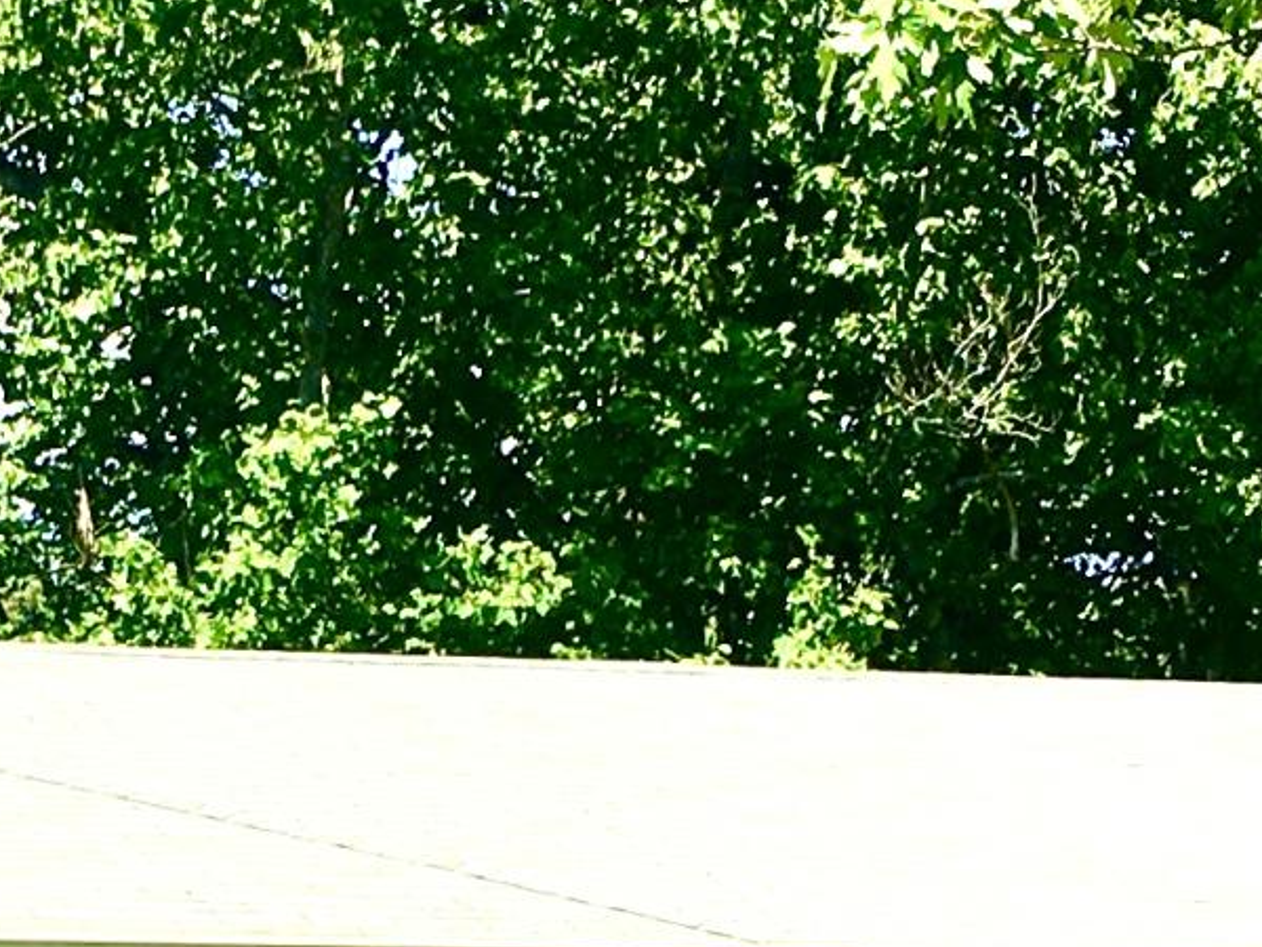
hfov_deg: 13.5
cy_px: 1317
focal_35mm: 145
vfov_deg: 10.0
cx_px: 261
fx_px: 5286
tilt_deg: +0.1
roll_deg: -0.4
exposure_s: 1/864
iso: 25
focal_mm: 4.15
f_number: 2.2
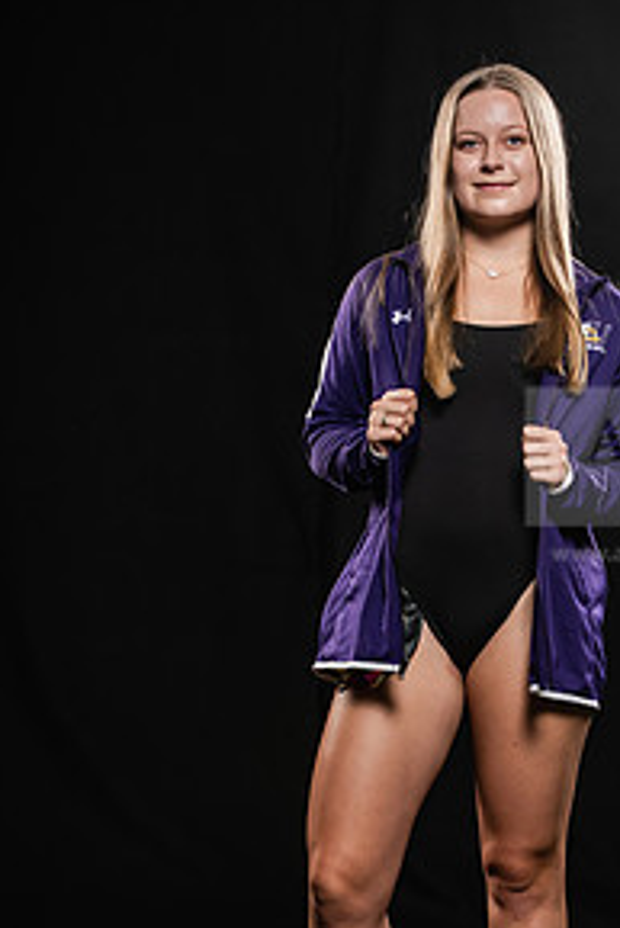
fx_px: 2812
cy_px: 588
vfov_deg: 18.7
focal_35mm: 109
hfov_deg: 12.5
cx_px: 475
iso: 400
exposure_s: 1/250
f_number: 6.3
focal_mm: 70
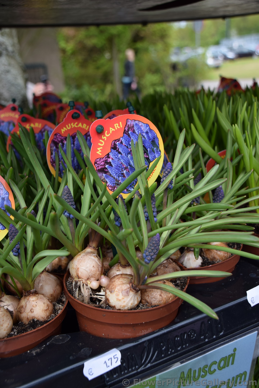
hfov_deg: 34.2
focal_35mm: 39
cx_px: 130
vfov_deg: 49.6
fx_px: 421
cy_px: 194
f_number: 8
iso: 250
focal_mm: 26
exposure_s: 1/250
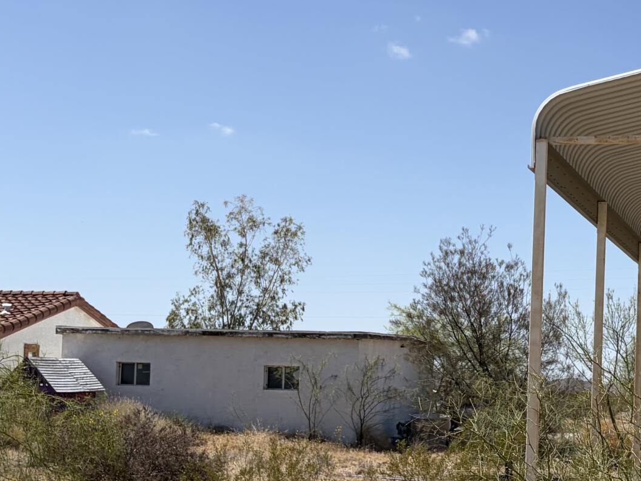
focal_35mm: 74
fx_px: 1371
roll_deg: -1.9
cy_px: 303
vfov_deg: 19.9
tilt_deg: +4.5
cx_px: 469
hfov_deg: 26.0
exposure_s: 1/4950
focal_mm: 5.96
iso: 50
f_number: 1.6
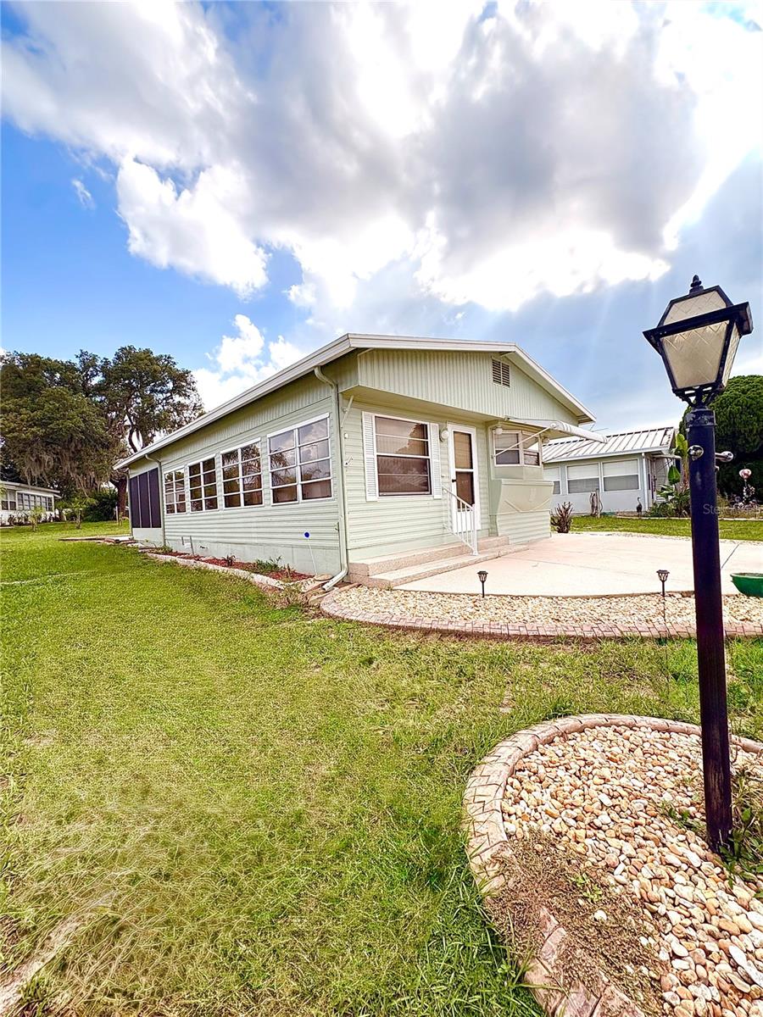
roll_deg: +3.9
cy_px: 508
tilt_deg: +2.0
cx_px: 382
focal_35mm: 14
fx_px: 411
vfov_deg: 102.1
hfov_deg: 85.7
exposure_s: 1/1477
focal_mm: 2.22
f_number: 2.2
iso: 64
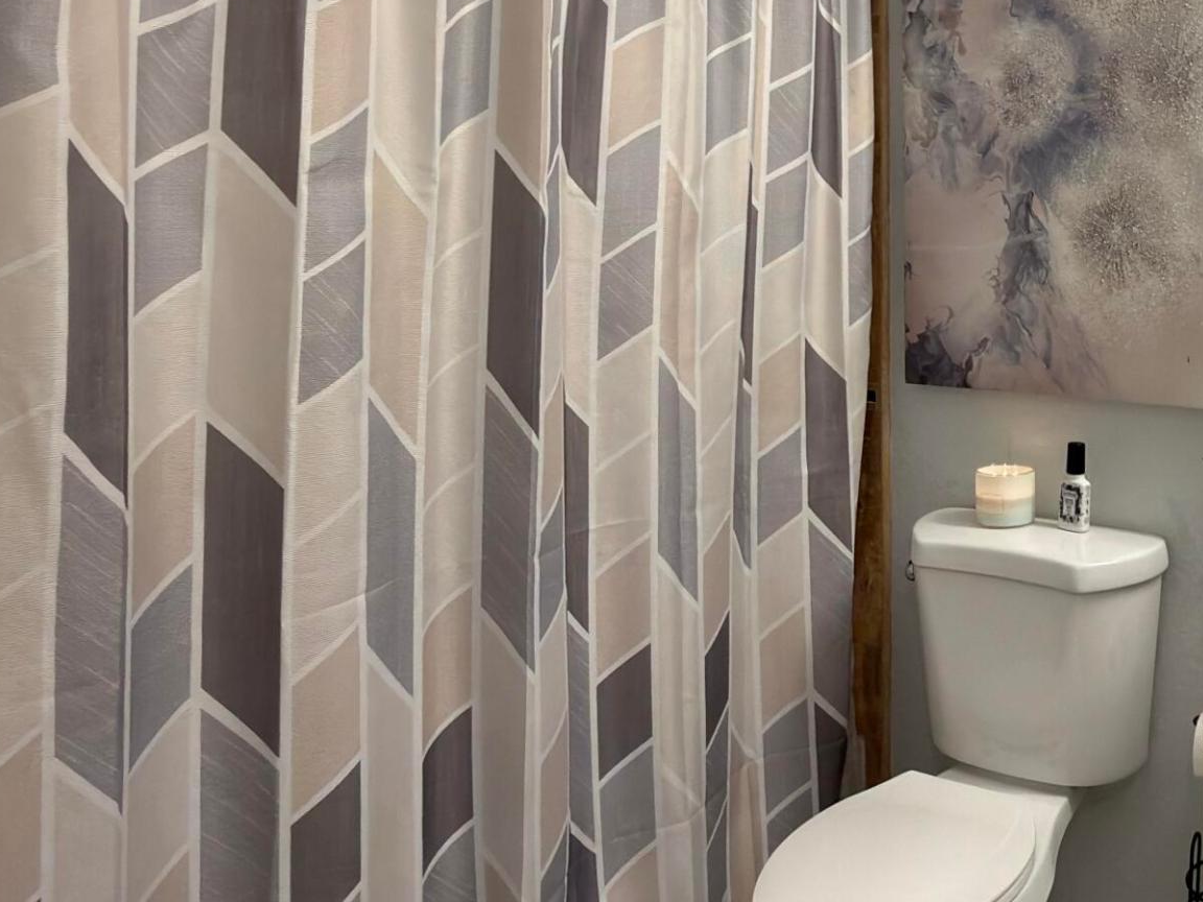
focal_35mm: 35
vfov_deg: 40.4
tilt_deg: -3.9
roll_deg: -0.7
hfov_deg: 48.5
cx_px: 1023
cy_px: 342
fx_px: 1216
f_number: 2.2
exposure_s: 1/60
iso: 80
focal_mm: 2.22
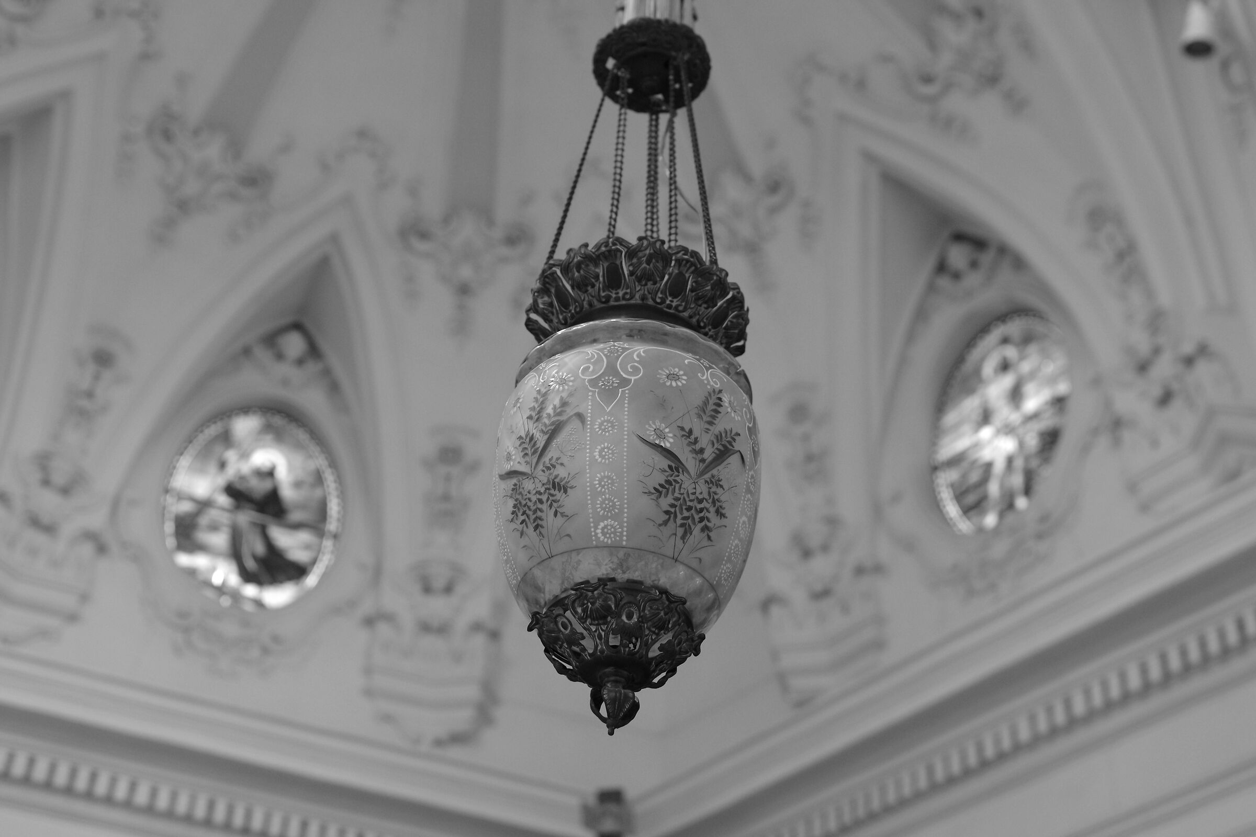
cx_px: 628
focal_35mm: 53
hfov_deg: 37.5
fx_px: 1849
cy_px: 418
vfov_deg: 25.5
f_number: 3.5
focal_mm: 35
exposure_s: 1/60
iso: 1600
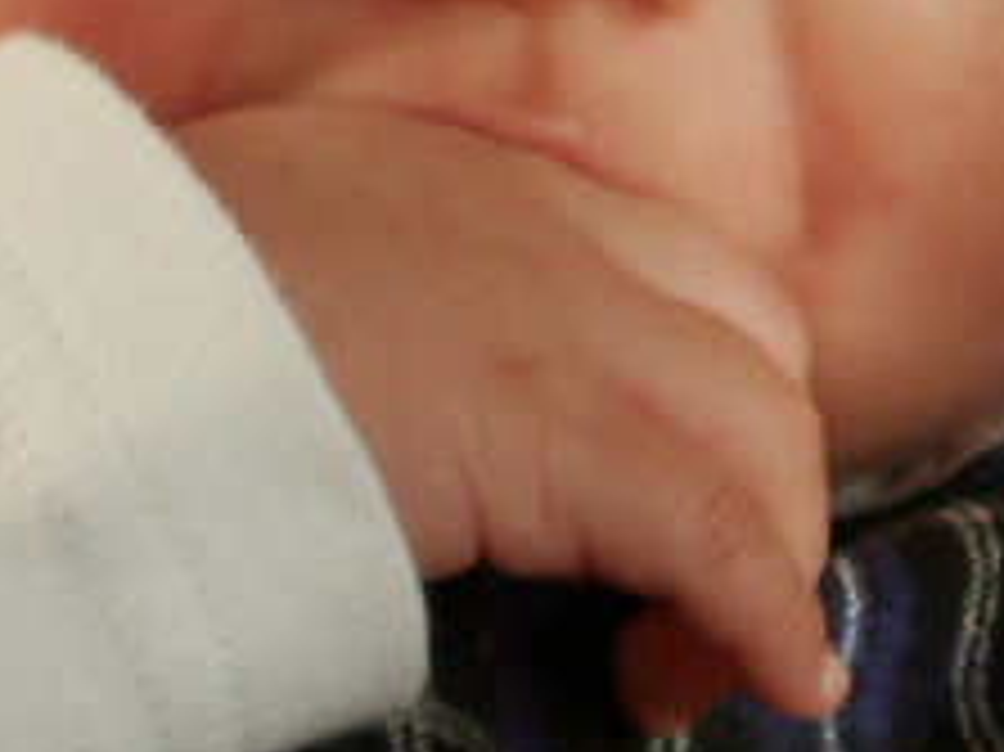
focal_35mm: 401
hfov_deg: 4.9
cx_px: 651
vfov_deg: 3.7
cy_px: -272
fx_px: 11624
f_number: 3.5
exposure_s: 1/40
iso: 80
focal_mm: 17.13
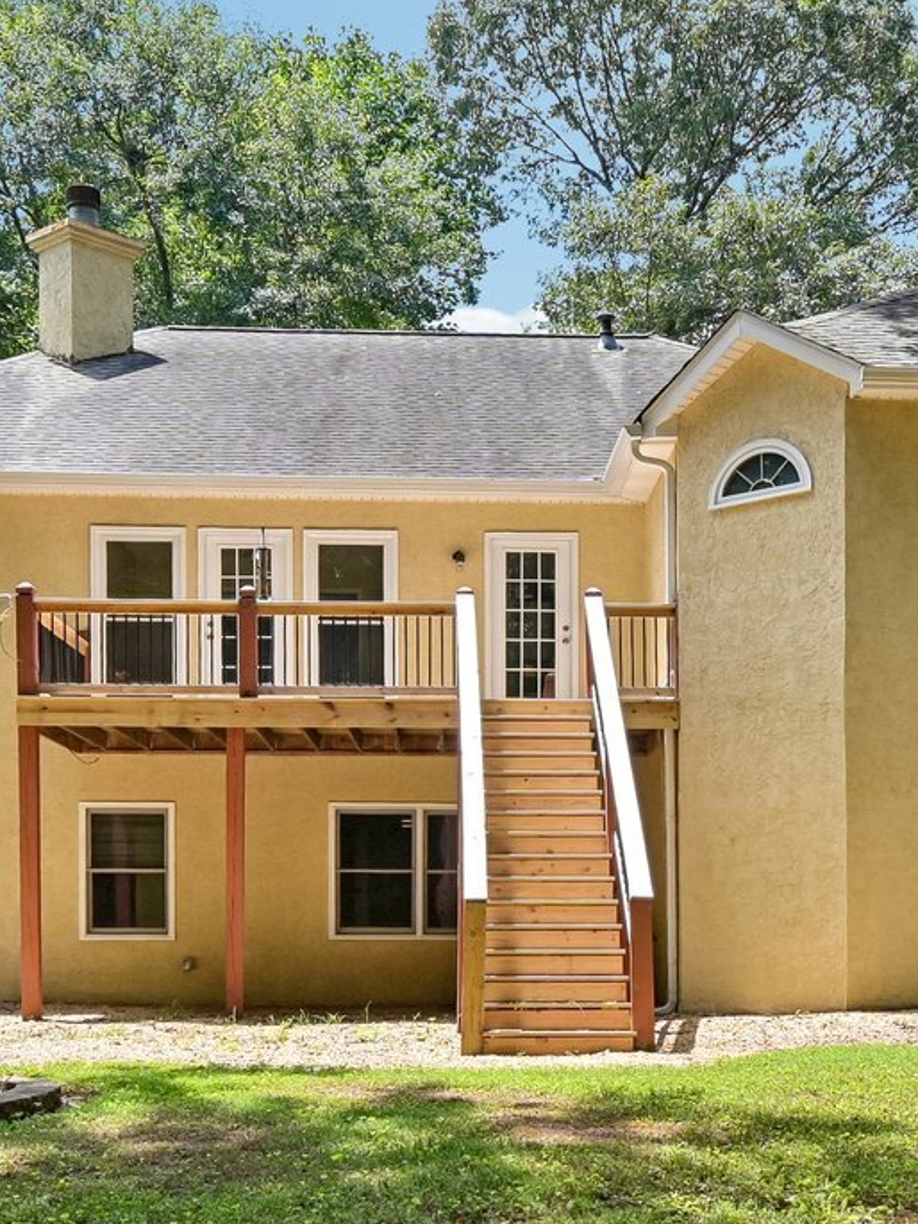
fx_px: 1626
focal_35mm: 46
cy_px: 533
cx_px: 505
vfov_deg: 41.2
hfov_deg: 31.5
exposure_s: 1/320
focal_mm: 16
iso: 200
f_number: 8
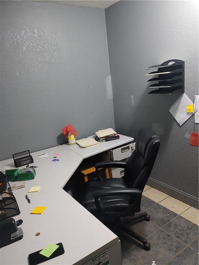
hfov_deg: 53.1
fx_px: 199
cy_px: 132
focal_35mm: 26
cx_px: 100
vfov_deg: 67.3
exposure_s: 1/24
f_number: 1.8
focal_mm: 4.36
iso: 250
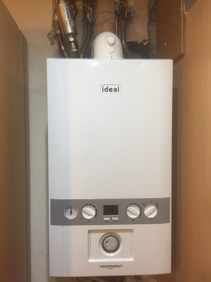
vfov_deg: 61.7
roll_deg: +0.1
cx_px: 106
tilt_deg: -2.9
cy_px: 141
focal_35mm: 29
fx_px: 236
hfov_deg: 48.2
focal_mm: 4.15
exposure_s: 1/33
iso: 64
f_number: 2.2
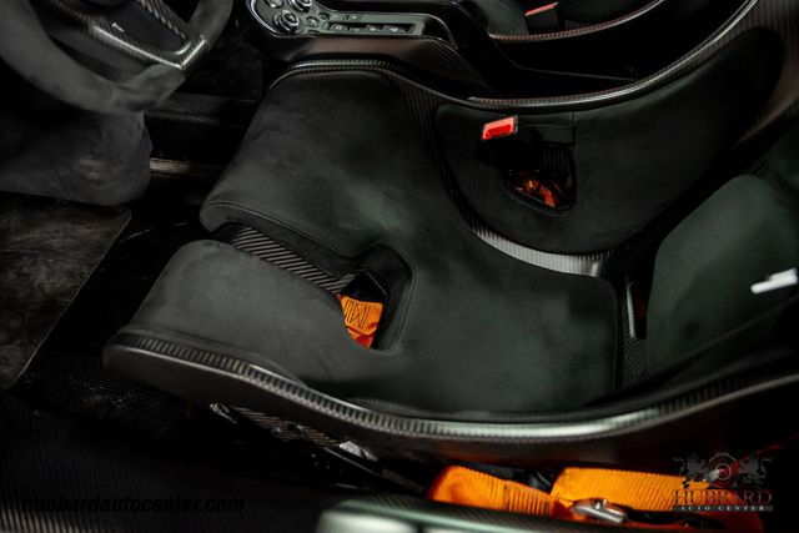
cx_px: 400
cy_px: 266
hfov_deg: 56.5
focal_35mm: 34
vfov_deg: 39.4
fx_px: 744
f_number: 4
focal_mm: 33.5
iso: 2500
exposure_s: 1/60
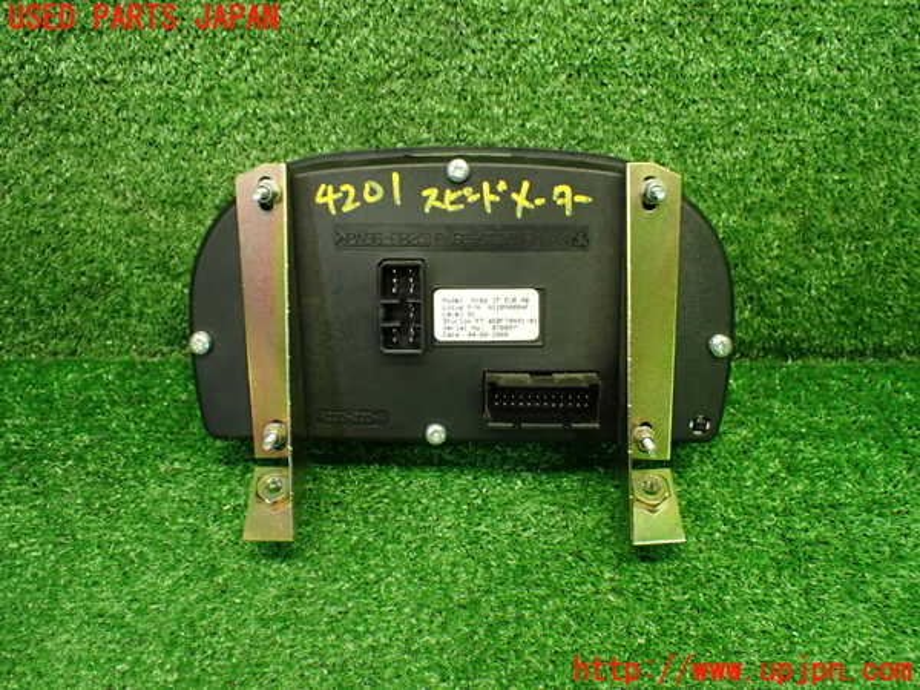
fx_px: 797
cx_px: 460
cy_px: 345
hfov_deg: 60.0
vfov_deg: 46.8
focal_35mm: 30
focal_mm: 5.4
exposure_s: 1/125
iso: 800
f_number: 2.3
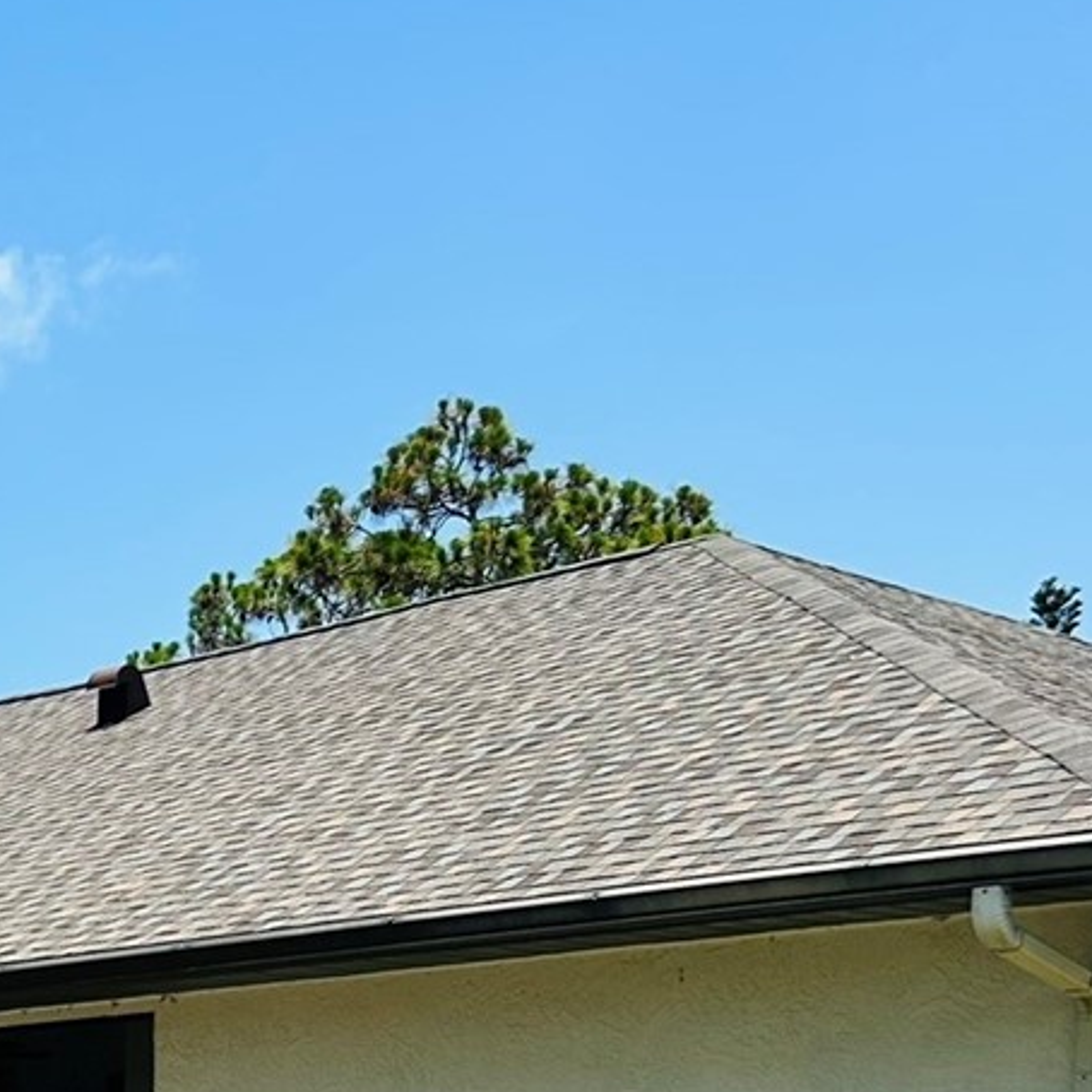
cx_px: -320
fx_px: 2891
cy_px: 1292
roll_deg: +1.0
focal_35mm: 81
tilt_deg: +1.0
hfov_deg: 19.7
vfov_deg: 20.1
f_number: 1.5
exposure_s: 1/4115
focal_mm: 5.7
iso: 50
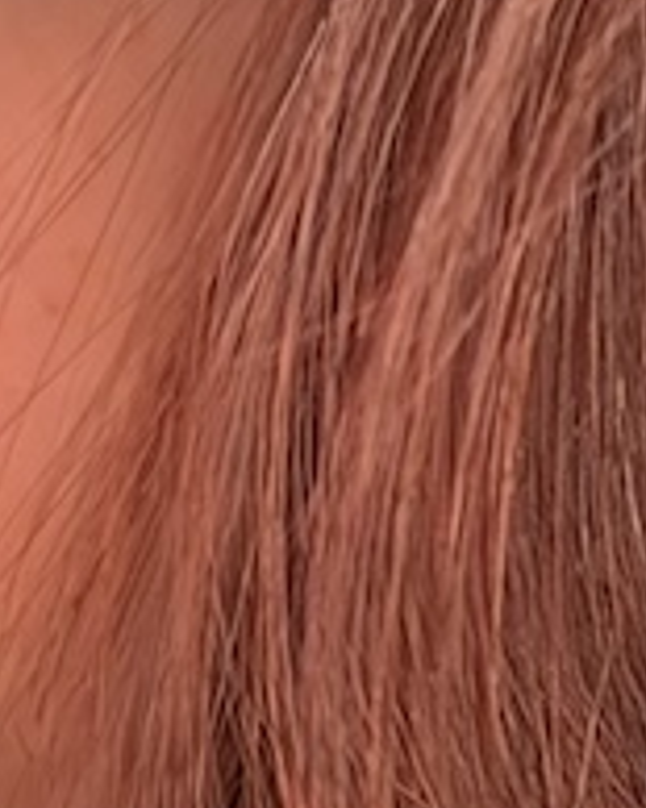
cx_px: -79
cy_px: -319
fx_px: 5381
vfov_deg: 8.4
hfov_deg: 6.8
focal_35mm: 225
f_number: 1.78
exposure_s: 1/229
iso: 64
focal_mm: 6.76
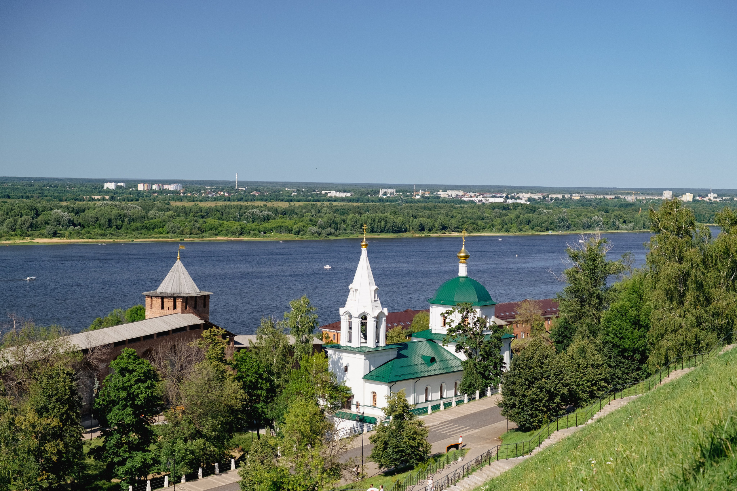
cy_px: 246
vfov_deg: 24.2
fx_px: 1147
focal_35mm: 56
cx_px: 368
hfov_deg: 35.6
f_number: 4
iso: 320
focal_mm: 36.8
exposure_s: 1/1400
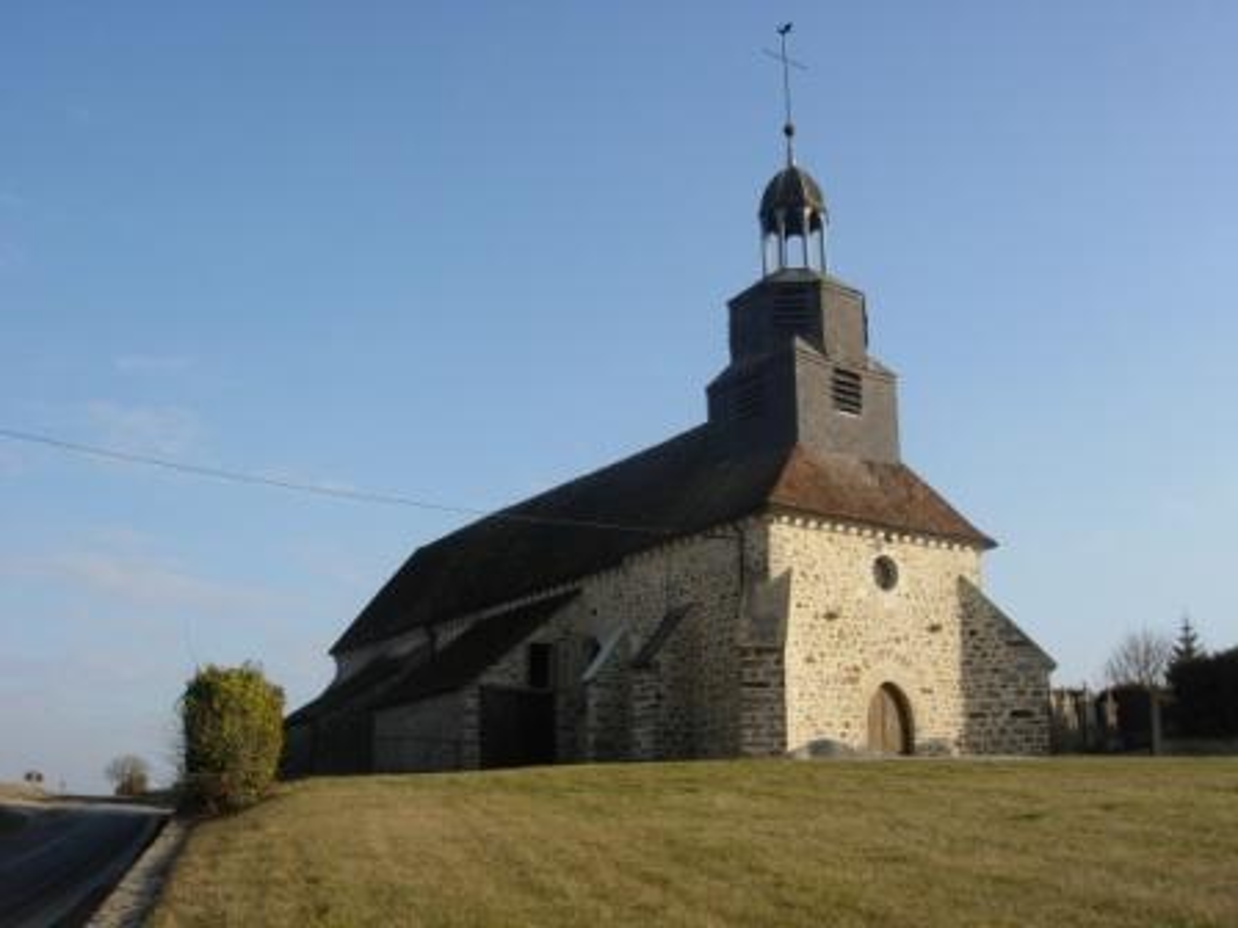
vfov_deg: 37.7
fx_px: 1359
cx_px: 619
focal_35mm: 38
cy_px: 464
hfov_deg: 49.0
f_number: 4.8
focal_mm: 7.8
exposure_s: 1/592
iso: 79
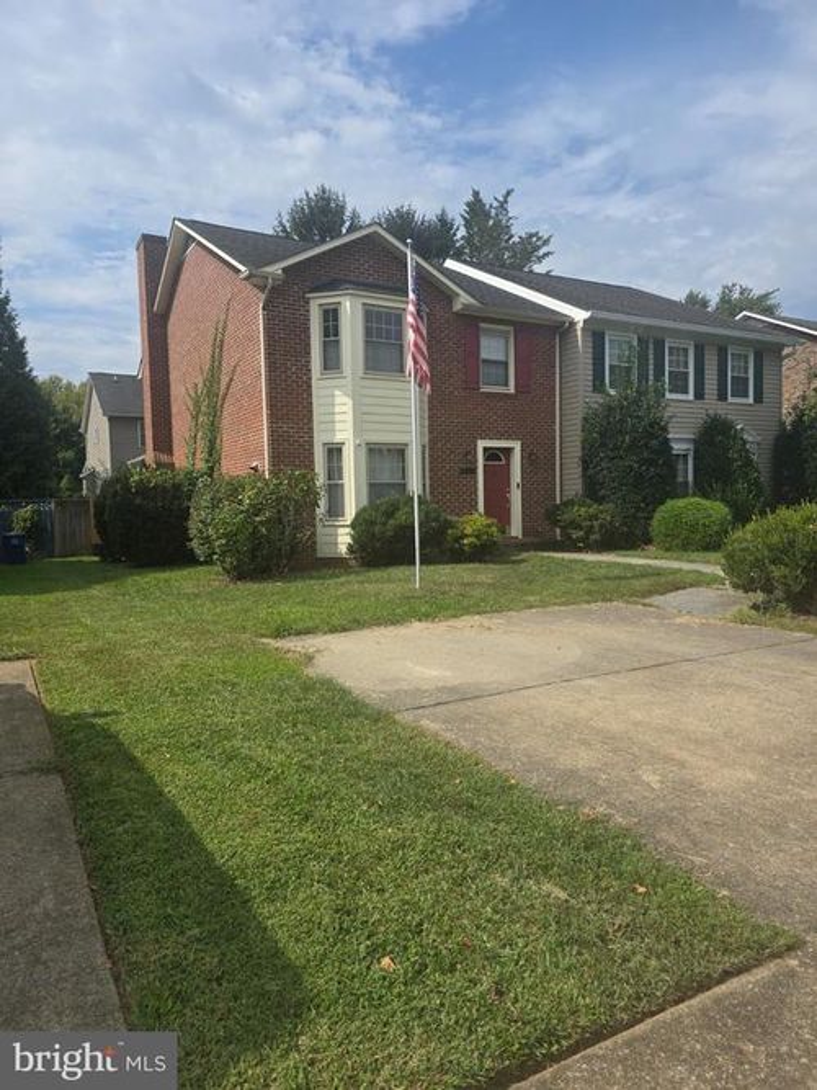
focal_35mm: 23
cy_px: 545
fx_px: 724
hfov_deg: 58.9
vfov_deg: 73.9
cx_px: 408
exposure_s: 1/1186
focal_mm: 6.3
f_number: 1.7
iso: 12
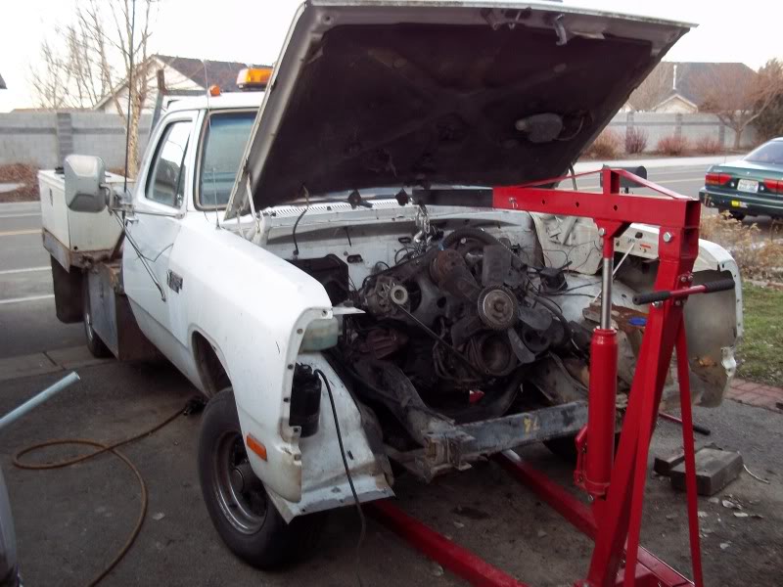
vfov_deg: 39.7
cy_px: 294
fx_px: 814
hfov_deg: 51.4
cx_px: 392
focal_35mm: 36
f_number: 3.1
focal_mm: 6.5
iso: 101
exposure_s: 1/30
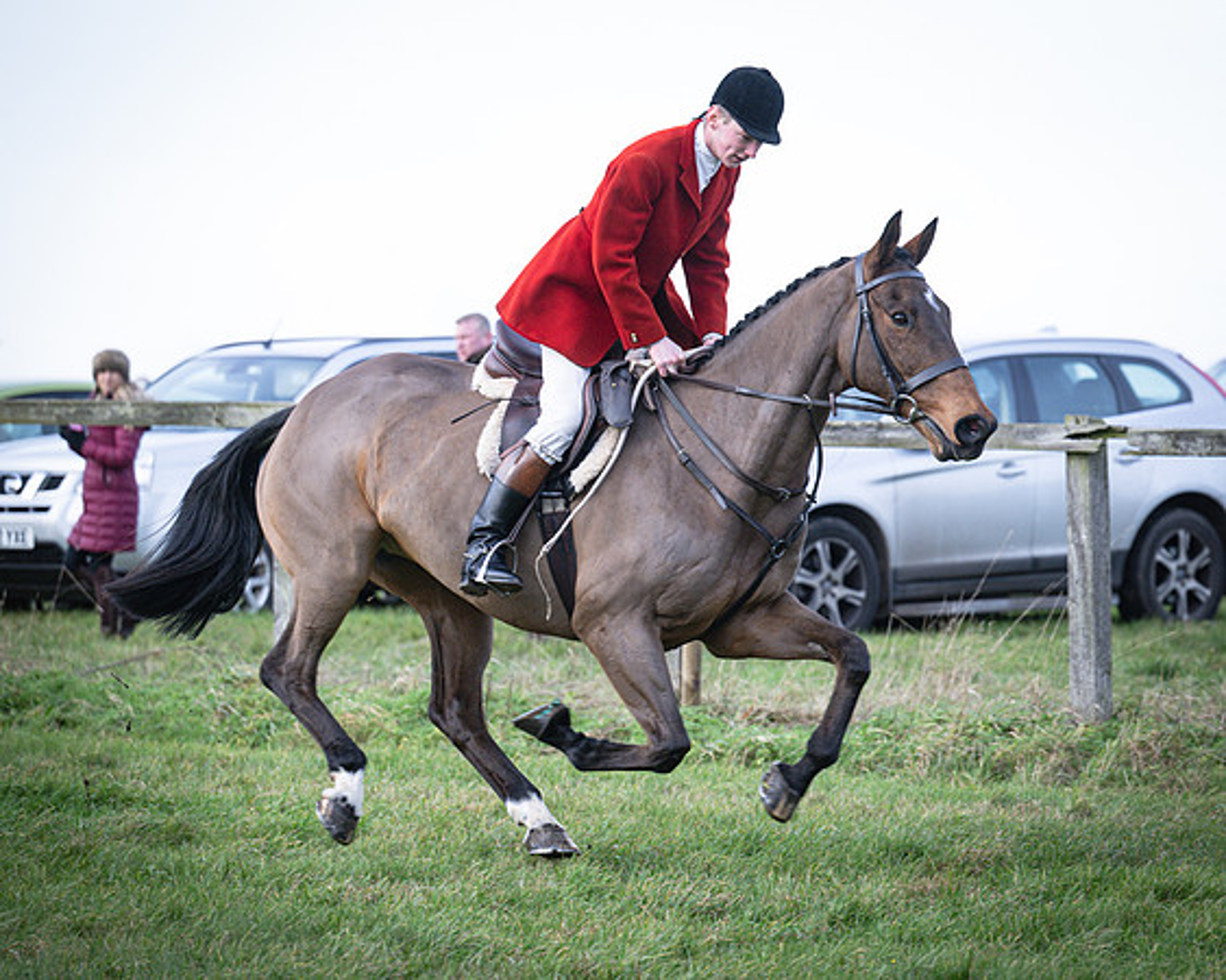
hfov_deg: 9.1
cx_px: 887
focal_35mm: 212
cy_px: 483
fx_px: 7707
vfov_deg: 7.3
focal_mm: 140
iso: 400
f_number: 4
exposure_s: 1/800
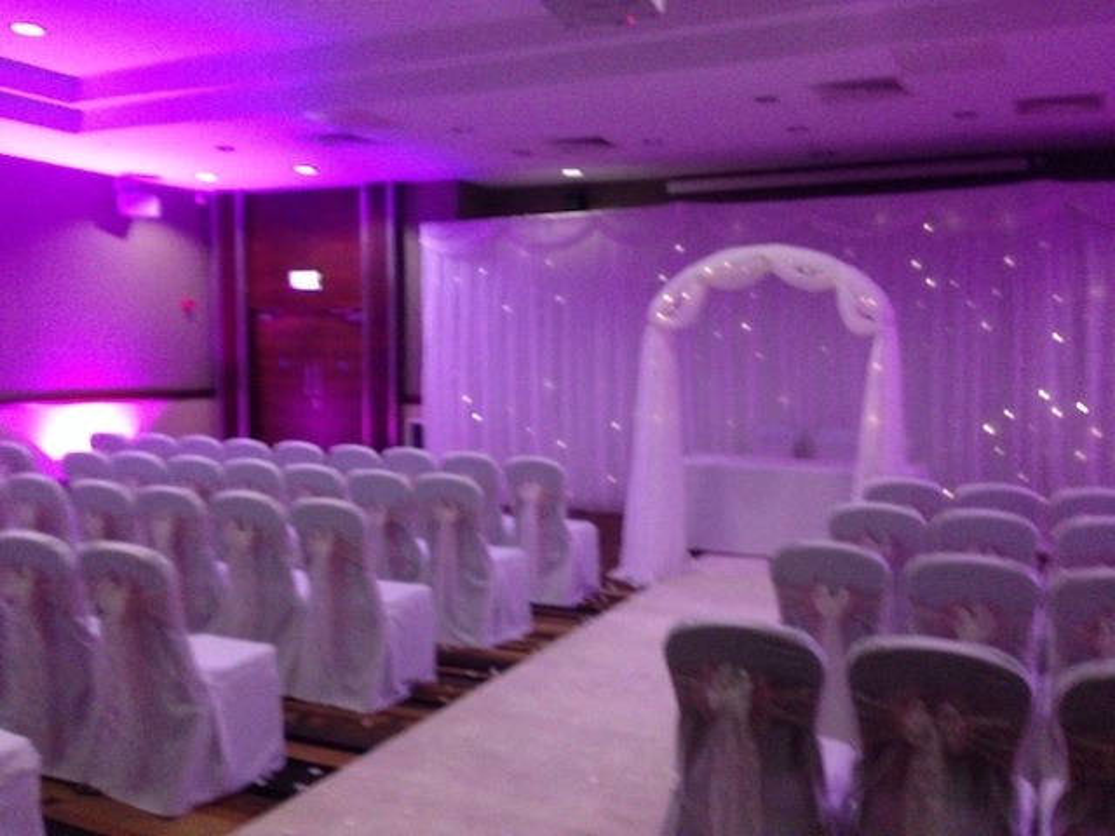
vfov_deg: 42.9
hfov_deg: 55.4
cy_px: 418
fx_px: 1063
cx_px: 558
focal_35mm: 33
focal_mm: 4.12
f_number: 2.4
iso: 640
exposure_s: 1/15
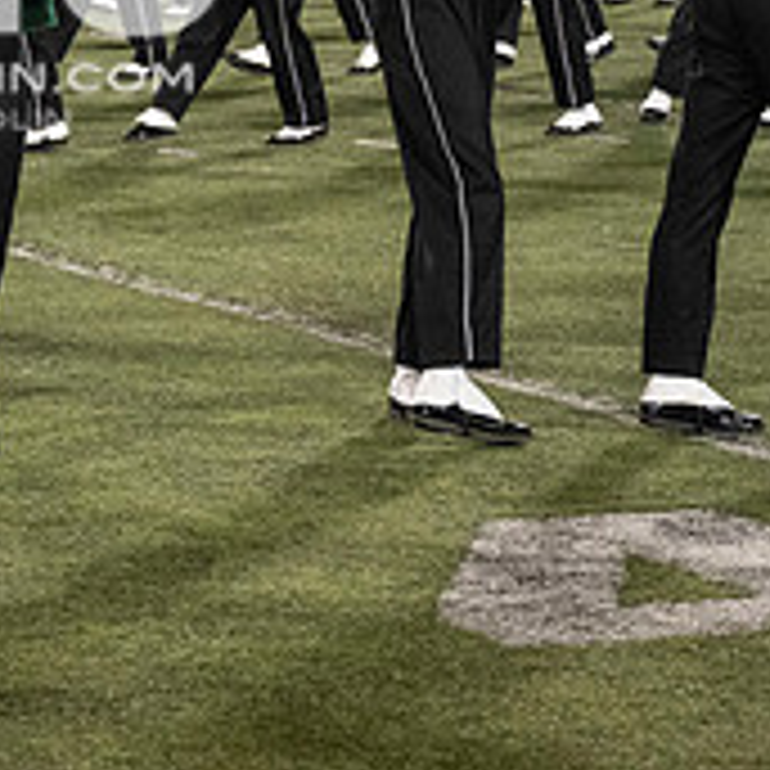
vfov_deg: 8.6
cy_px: -83
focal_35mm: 202
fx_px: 5084
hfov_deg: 8.6
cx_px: -117
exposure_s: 1/500
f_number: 4
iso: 2000
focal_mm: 70
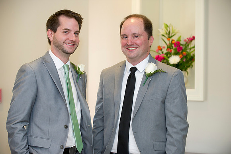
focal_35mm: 95
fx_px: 609
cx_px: 116
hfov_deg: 21.5
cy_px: 77
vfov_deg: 14.4
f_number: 3.5
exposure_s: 1/125
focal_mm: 95
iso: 800
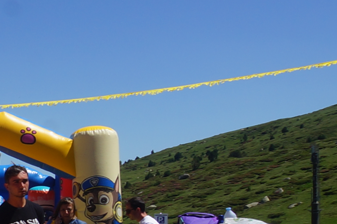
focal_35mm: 111
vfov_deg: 12.1
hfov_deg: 14.8
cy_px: 259
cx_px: -353
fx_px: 1039
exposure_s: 1/160
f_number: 13
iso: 100
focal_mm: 18
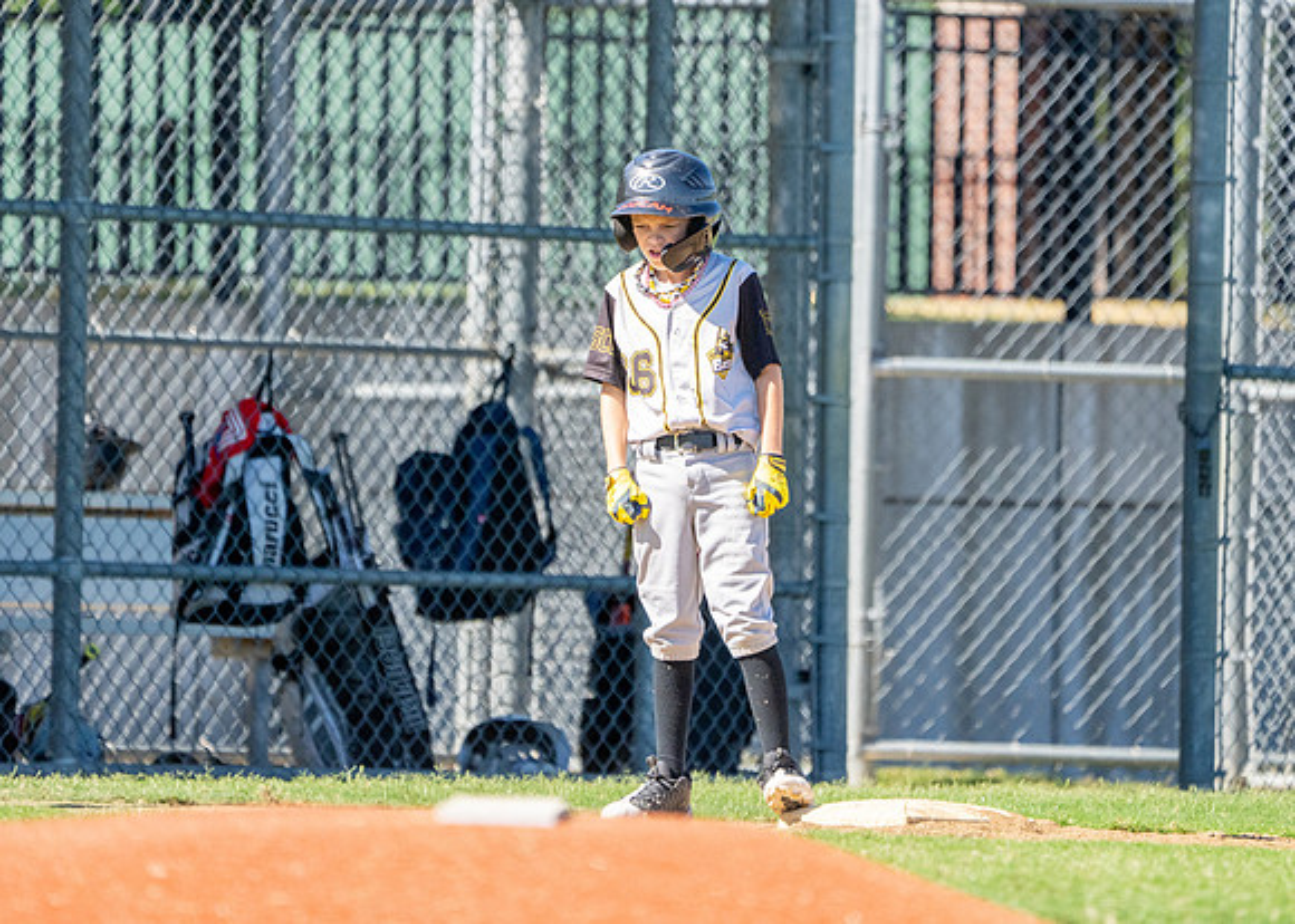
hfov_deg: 3.6
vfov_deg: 2.6
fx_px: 20739
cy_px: 340
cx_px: 671
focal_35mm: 564
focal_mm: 400
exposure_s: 1/4000
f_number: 5.6
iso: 1000
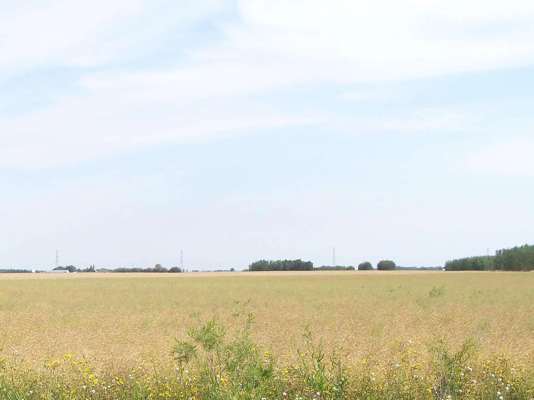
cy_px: 305
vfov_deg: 23.8
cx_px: 115
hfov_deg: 31.0
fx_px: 941
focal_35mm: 61
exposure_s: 1/640
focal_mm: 6.3
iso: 64
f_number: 3
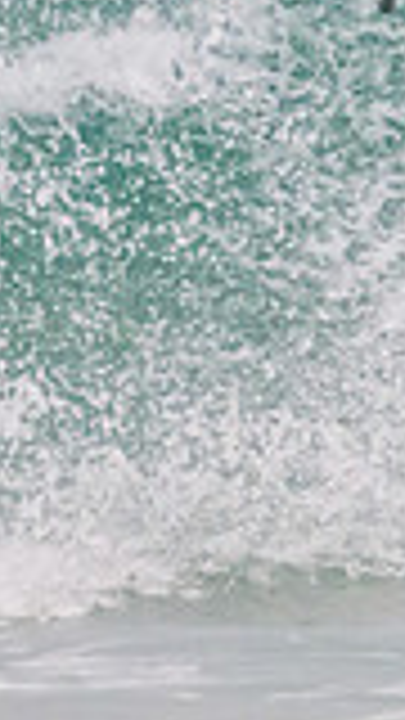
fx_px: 70906
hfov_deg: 0.3
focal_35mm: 3714
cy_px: -291
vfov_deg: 0.6
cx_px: 735
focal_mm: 800
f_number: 11
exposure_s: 1/2000
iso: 5600
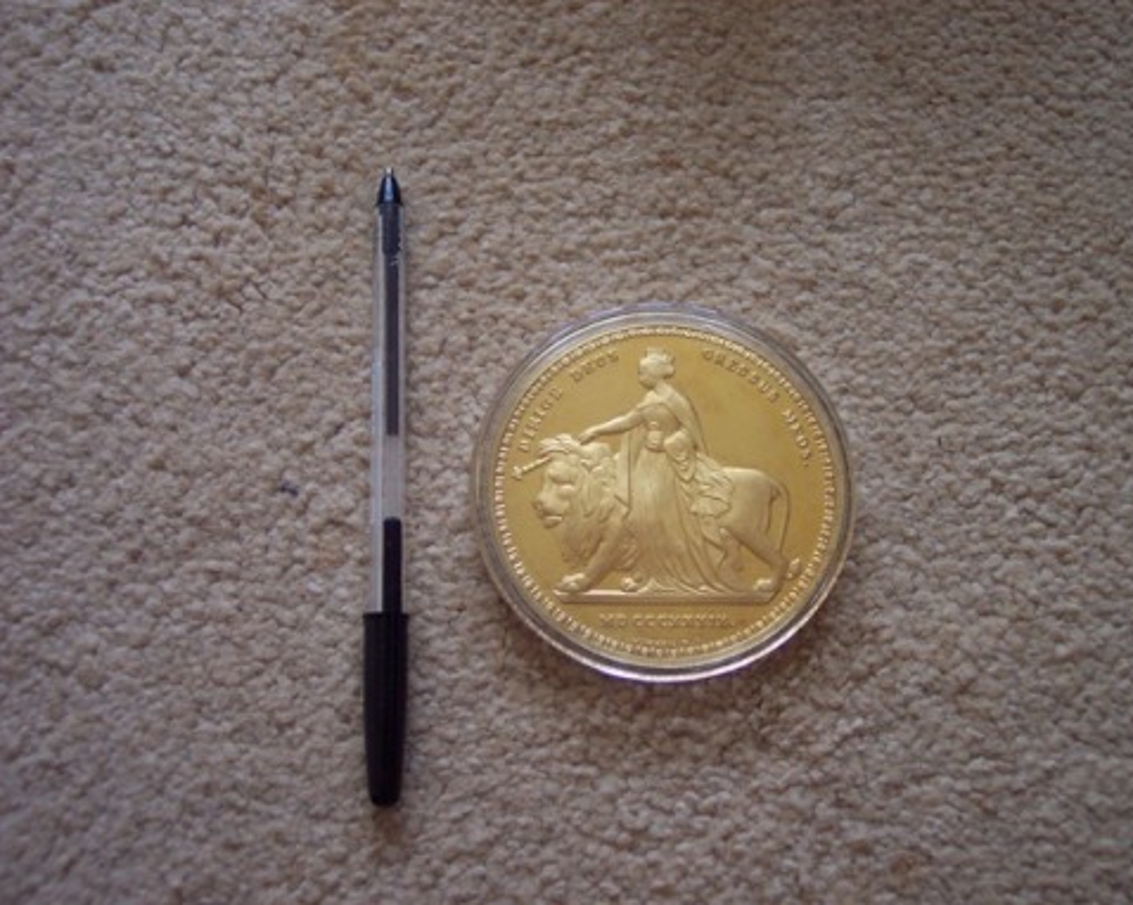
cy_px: 455
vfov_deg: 37.3
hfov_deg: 45.8
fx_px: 1341
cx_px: 604
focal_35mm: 40
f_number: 2.8
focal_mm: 8
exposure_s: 1/30
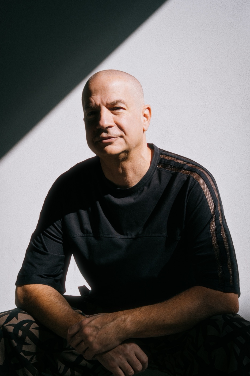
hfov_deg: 20.8
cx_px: 125
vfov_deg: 30.8
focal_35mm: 65
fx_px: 680
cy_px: 188
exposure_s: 1/400
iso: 400
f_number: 13
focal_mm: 65.3
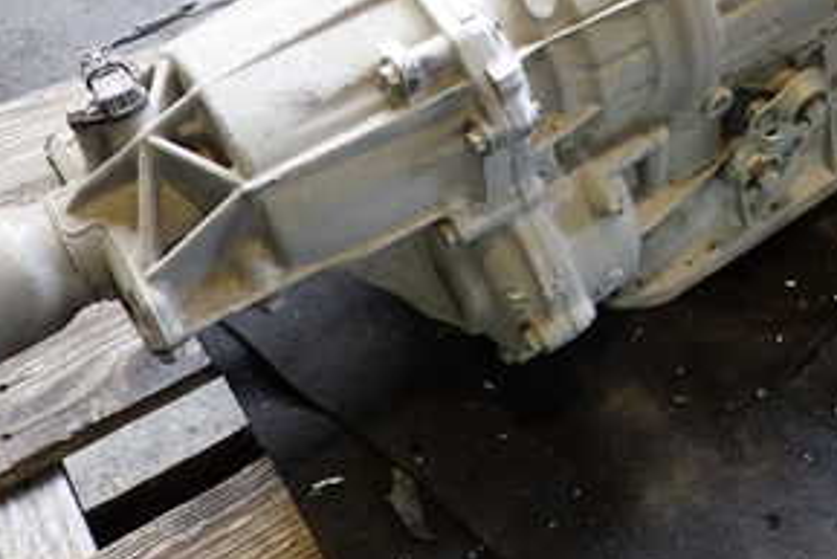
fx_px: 1256
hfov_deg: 35.8
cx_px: 657
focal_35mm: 54
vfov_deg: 23.8
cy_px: -26
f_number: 2
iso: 200
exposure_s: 1/40
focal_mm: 4.5
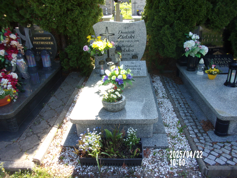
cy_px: 89
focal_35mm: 28
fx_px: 192
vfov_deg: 49.7
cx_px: 118
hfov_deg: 63.4
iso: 80
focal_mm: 5.1
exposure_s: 1/140
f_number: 3.9
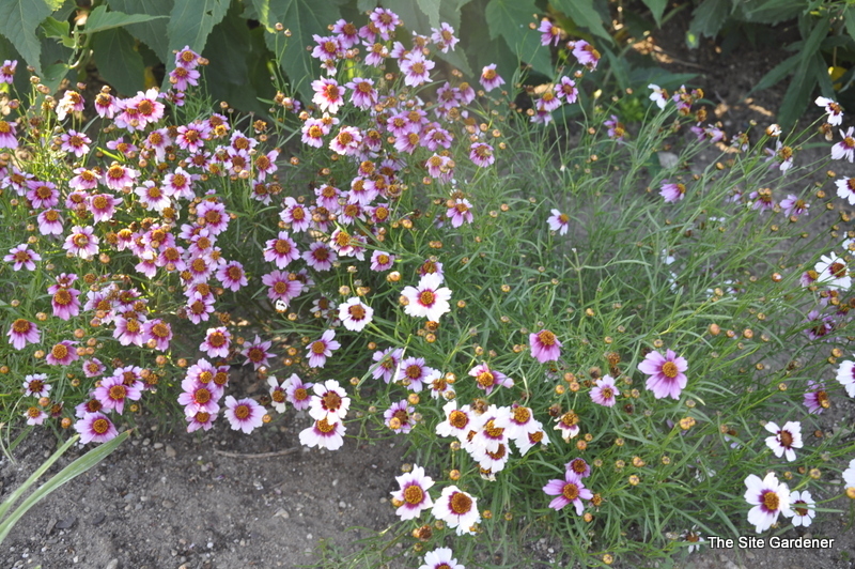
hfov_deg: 43.6
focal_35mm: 45
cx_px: 428
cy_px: 284
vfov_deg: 29.8
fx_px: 1068
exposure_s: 1/45
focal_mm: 30
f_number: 6.7
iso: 200
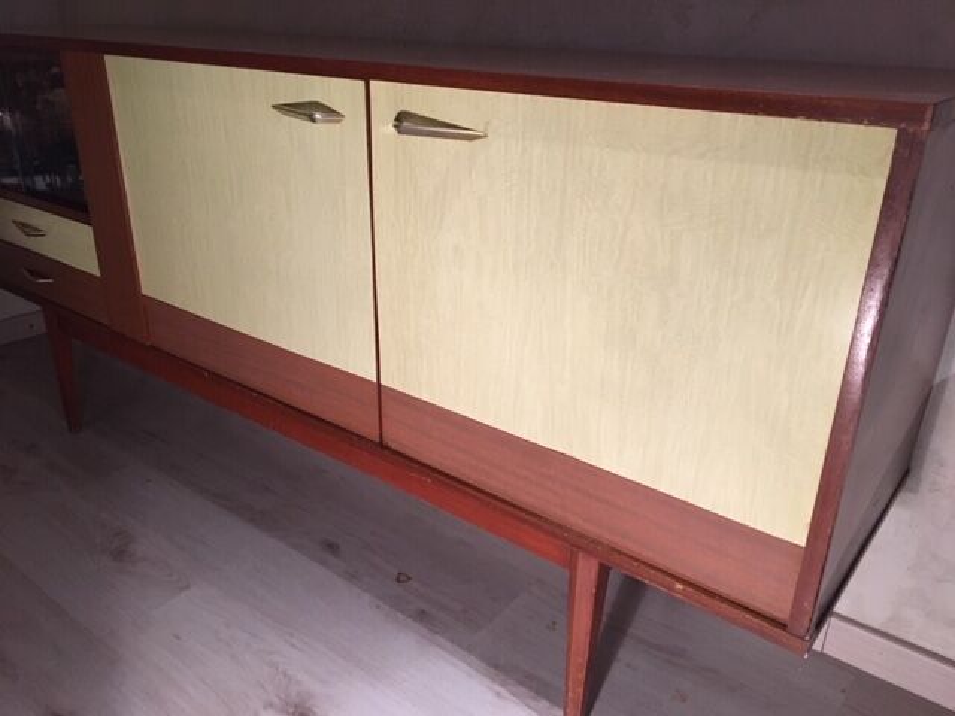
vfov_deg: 48.2
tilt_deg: -22.4
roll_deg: -0.8
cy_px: 358
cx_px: 478
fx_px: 800
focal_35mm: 29
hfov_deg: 61.7
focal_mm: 4.15
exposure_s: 1/25
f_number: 2.2
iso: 200
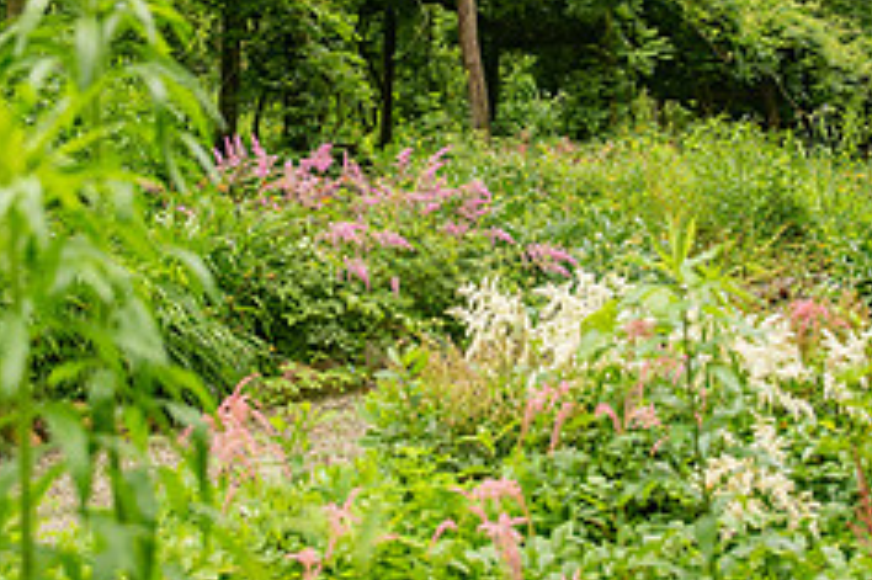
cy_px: 39
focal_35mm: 59
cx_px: 373
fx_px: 1428
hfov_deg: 33.9
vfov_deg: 22.3
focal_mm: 24
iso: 250
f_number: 3.2
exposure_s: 1/250
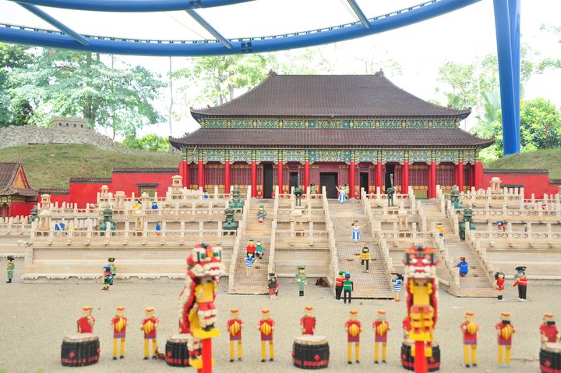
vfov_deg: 29.8
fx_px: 700
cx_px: 280
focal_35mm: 45
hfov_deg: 43.7
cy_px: 186
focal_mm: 30
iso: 400
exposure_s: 1/250
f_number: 5.6
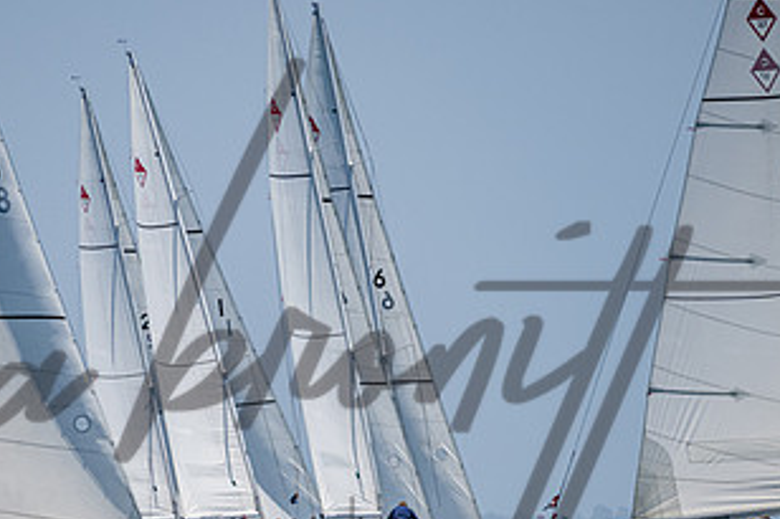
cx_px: 311
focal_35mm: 788
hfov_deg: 2.6
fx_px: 17063
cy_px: 346
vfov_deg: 1.7
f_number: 8
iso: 400
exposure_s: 1/2500
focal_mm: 400
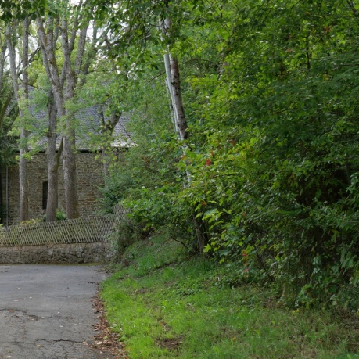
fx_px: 868
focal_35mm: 74
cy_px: 146
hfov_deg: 22.9
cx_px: 59
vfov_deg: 23.3
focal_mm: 24
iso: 200
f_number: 5
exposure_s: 1/125
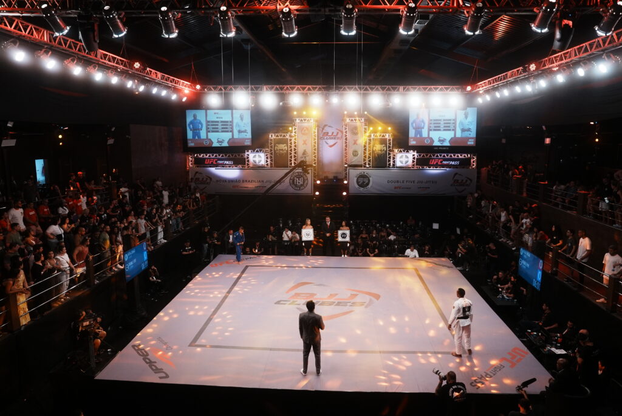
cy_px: 208
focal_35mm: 24
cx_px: 311
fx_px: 415
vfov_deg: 53.2
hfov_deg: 73.7
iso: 2500
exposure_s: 1/400
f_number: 3.2
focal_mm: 24
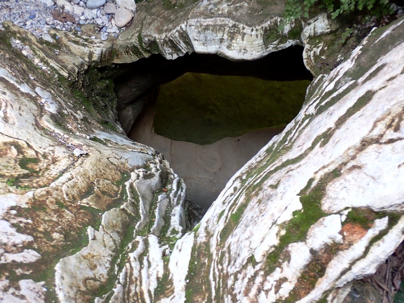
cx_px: 202
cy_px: 152
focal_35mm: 36
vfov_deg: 39.7
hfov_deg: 51.4
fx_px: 420
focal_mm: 6.37
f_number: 2.5
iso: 200
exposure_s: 1/20
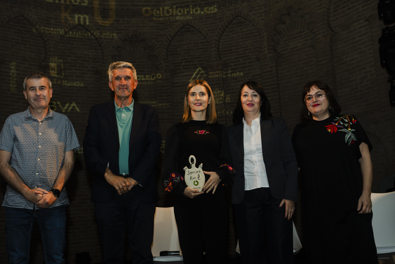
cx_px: 198
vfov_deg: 27.0
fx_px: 548
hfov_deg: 39.6
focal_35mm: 50
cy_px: 132
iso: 800
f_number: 4.5
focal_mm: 48
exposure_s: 1/200
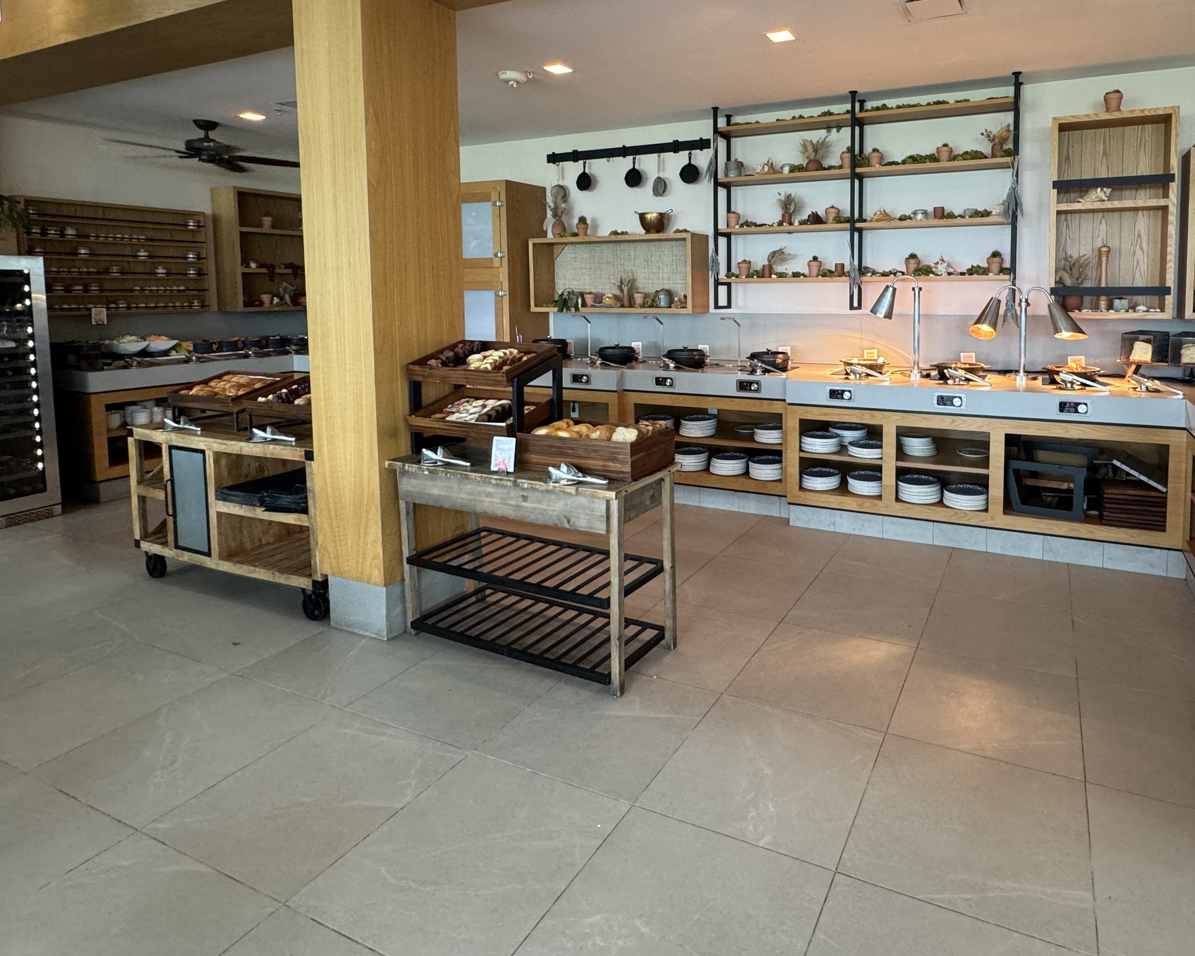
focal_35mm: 20
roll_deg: -0.2
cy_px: 342
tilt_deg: -5.1
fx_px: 707
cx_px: 759
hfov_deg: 78.7
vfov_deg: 66.8
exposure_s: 1/60
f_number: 2.2
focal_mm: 2.22
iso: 250
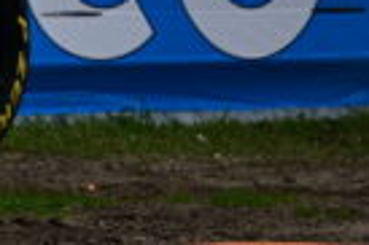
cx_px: -953
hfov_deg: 1.9
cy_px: -236
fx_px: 10750
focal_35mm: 1050
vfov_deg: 1.3
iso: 100
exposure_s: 1/800
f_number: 2.8
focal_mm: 140
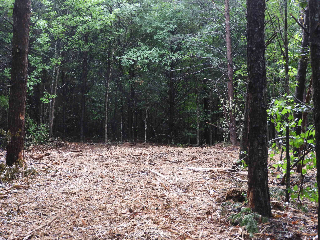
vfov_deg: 21.0
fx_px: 647
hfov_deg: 27.8
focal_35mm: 70
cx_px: 160
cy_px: 120
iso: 200
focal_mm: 12.5
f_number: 4.5
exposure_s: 1/30
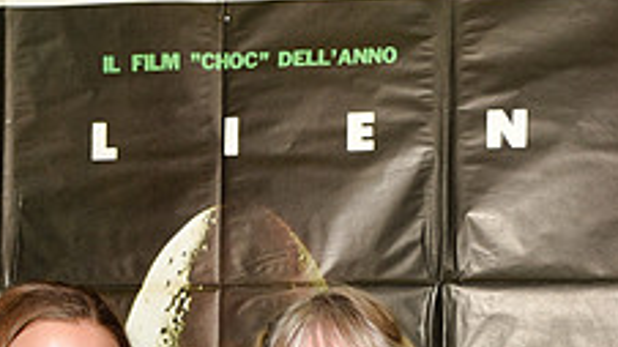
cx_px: 443
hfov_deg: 24.5
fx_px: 1409
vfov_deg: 13.3
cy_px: 515
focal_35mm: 86
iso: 200
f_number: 5
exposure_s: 1/60
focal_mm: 32
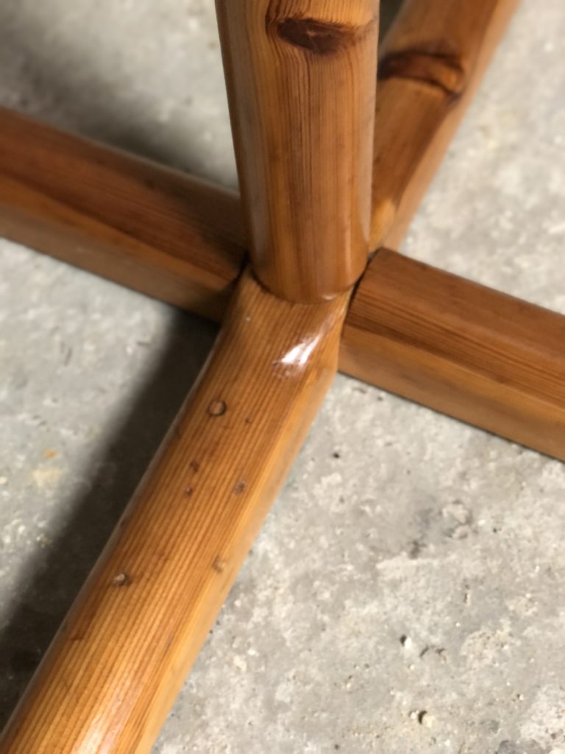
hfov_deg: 28.0
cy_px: 377
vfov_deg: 36.8
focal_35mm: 52
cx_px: 282
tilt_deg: -63.2
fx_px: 1132
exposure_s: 1/17
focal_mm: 6
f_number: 2.4
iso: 160
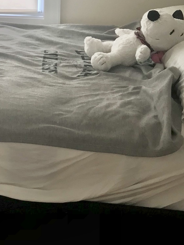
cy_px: 29
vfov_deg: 25.0
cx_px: -13
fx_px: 538
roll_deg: +1.4
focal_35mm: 76
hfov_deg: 18.7
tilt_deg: -13.9
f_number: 1.8
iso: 32
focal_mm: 3.99
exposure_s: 1/45
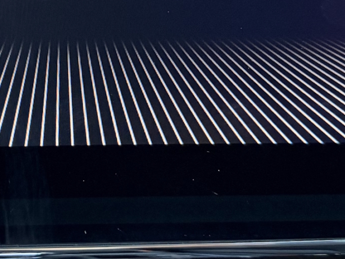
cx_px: 24
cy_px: -48
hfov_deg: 19.2
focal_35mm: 100
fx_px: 997
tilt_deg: -0.6
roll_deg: +0.0
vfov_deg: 14.4
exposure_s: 1/60
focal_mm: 6.76
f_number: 1.78
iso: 320
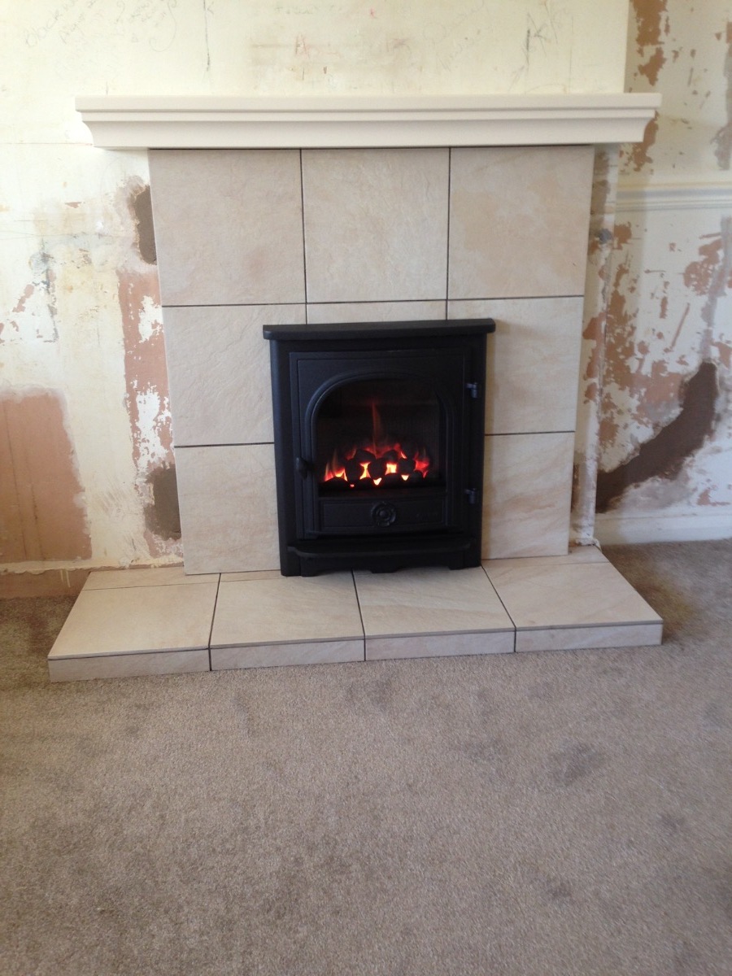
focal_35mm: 33
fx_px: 930
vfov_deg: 55.4
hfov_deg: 42.9
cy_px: 488
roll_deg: +0.8
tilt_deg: -17.8
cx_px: 366
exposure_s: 1/20
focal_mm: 4.12
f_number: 2.4
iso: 80
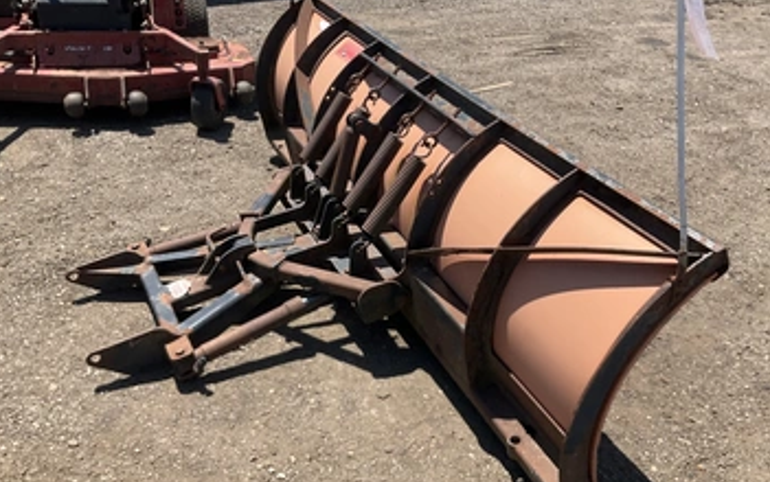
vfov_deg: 36.3
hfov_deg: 55.2
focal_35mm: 35
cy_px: 245
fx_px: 735
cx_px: 426
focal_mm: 3
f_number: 1.8
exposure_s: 1/1250
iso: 25
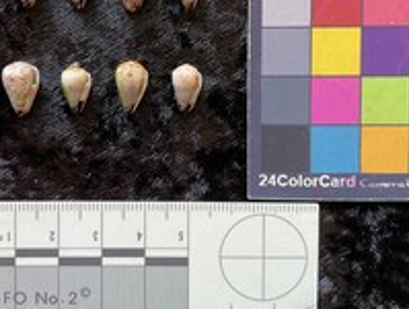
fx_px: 604
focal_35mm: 51
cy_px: 73
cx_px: 132
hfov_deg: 37.0
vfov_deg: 28.2
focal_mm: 3
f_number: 1.8
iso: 50
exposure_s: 1/60
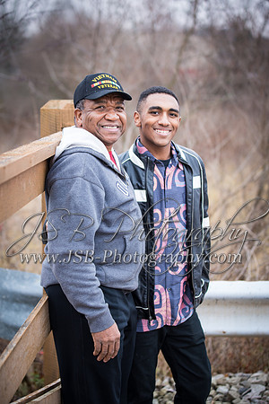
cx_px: 134
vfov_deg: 23.9
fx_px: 953
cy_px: 202
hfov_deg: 16.1
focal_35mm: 85
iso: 200
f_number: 2.8
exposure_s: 1/30
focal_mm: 85
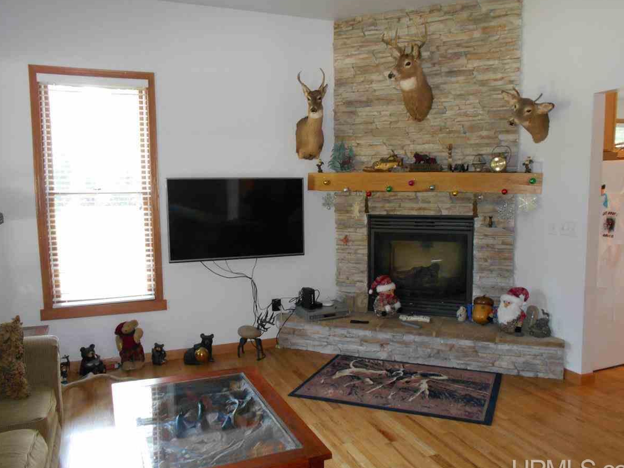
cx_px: 321
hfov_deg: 63.4
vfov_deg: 49.7
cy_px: 244
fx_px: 505
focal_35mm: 28
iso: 400
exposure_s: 1/25
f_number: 3.2
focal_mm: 4.6
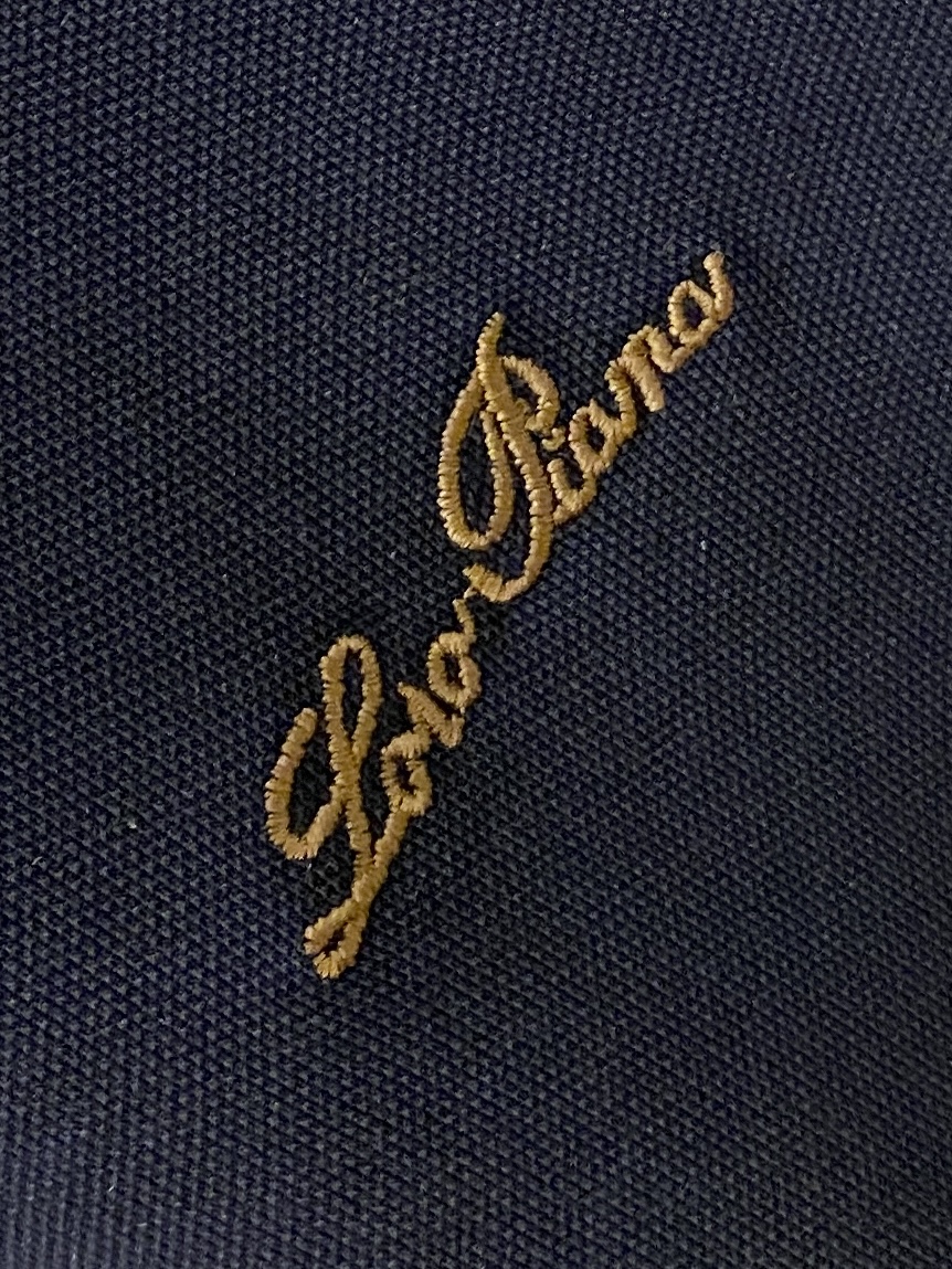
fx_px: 953
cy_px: 634
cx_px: 476
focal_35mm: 26
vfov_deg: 67.3
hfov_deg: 53.1
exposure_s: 1/66
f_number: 1.8
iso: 125
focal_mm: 4.25
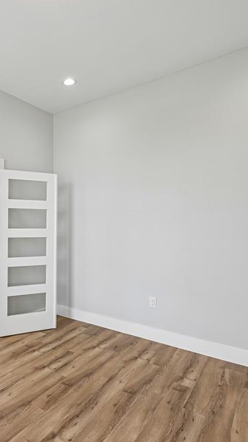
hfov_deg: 45.8
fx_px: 269
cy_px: 224
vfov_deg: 78.7
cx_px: 35
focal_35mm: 23
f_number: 8
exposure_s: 1/80
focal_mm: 14
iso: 400
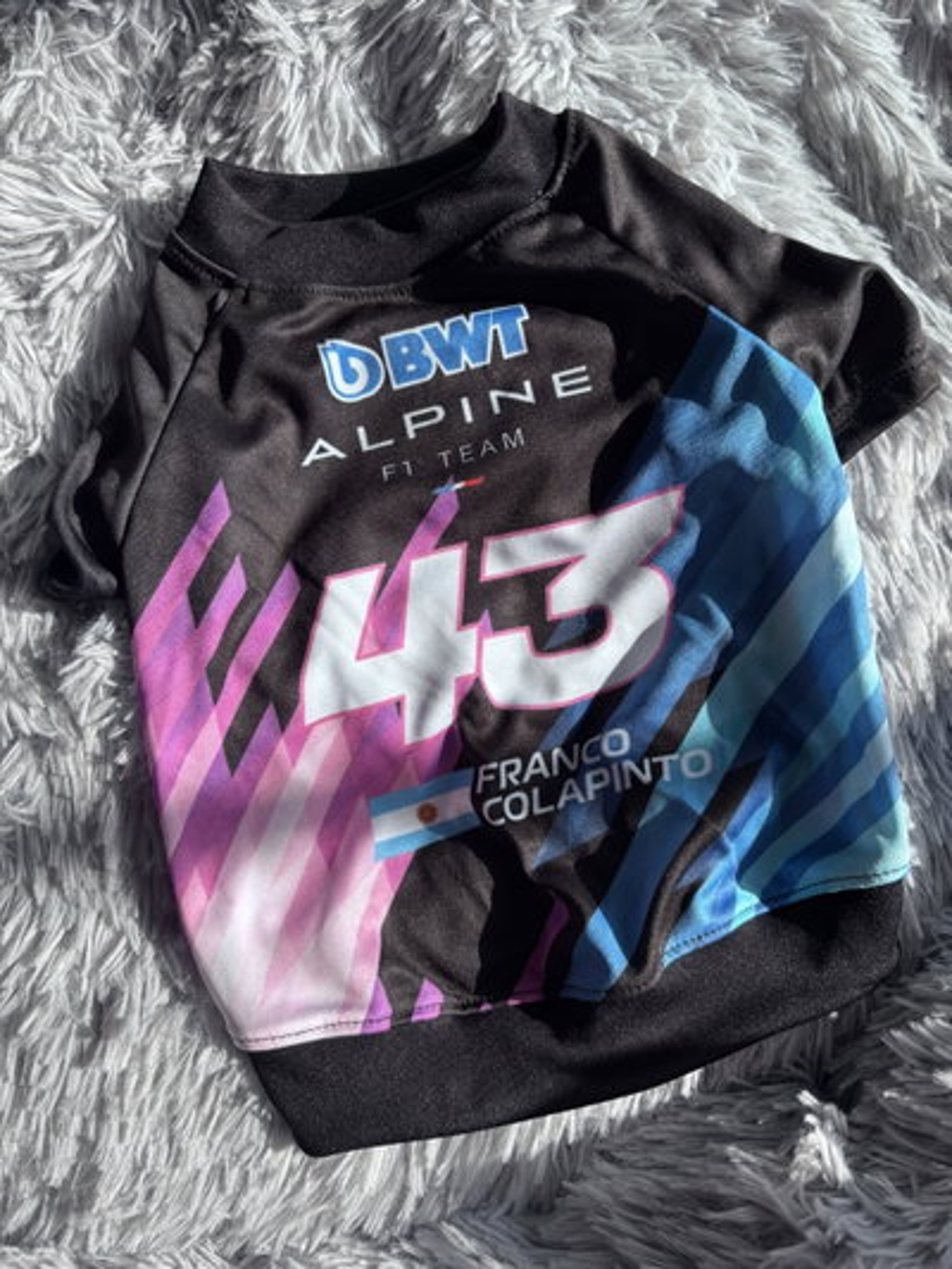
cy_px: 634
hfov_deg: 53.1
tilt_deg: -85.3
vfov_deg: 67.3
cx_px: 476
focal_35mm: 26
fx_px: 953
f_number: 1.6
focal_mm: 5.96
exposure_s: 1/1590
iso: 50
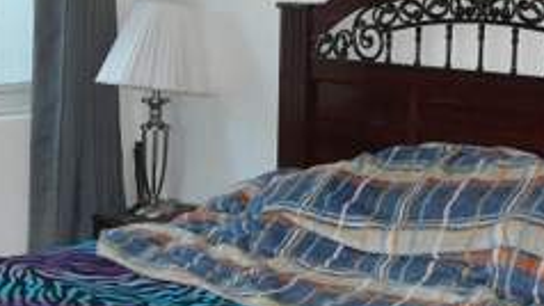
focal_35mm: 77
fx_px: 1111
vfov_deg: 15.7
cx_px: 169
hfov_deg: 27.3
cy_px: 130
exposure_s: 1/30
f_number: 2.8
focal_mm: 5.2
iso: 200
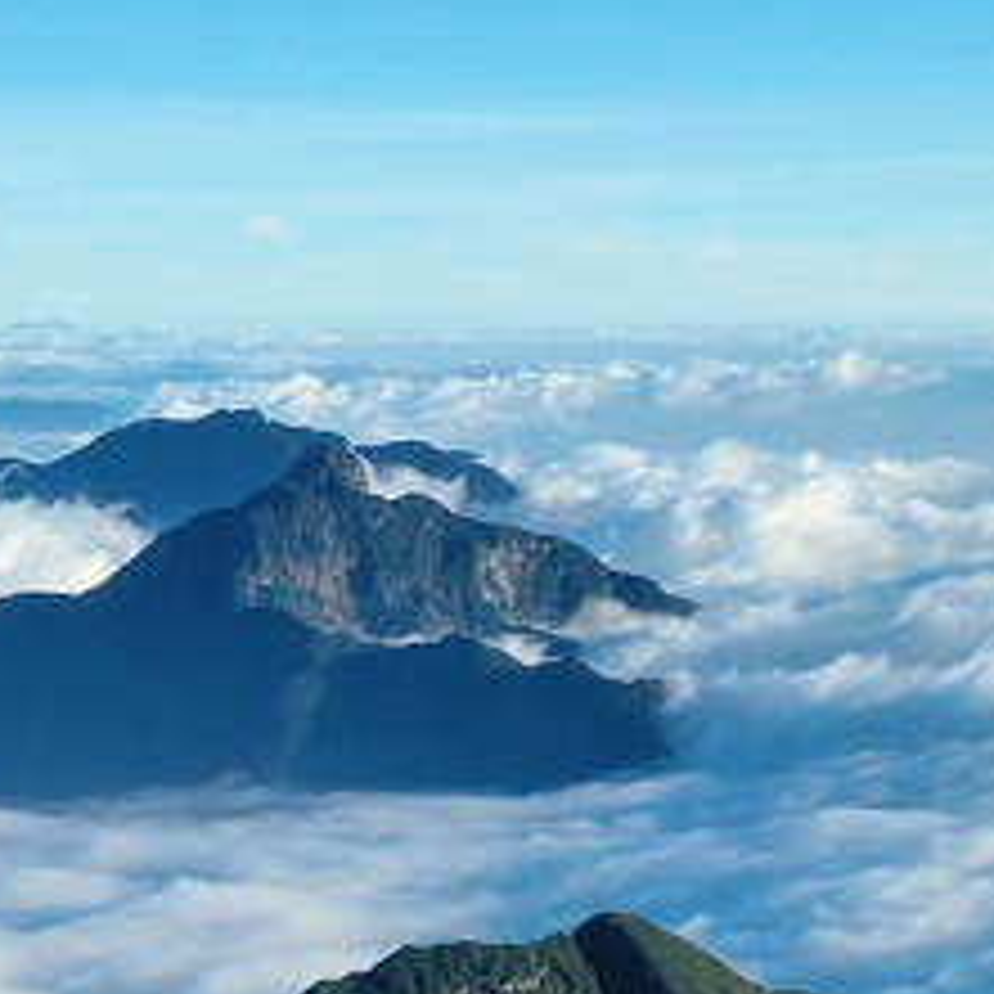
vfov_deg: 14.2
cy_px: 1457
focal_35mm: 115
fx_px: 3736
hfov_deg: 14.6
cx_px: 1268
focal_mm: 10.26
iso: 100
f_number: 11
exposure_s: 1/160
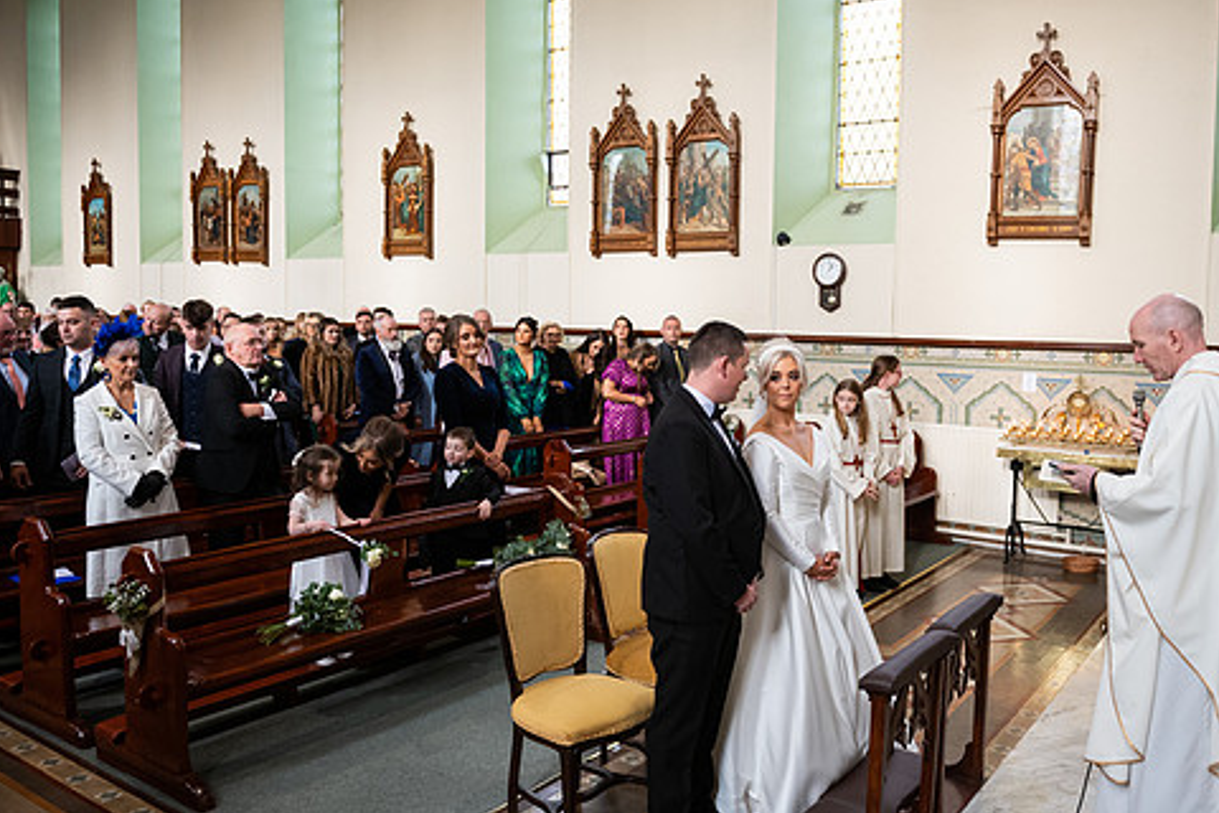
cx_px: 716
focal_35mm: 29
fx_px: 982
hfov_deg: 63.2
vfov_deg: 45.0
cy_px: 390
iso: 1000
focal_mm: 24
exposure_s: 1/320
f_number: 3.5
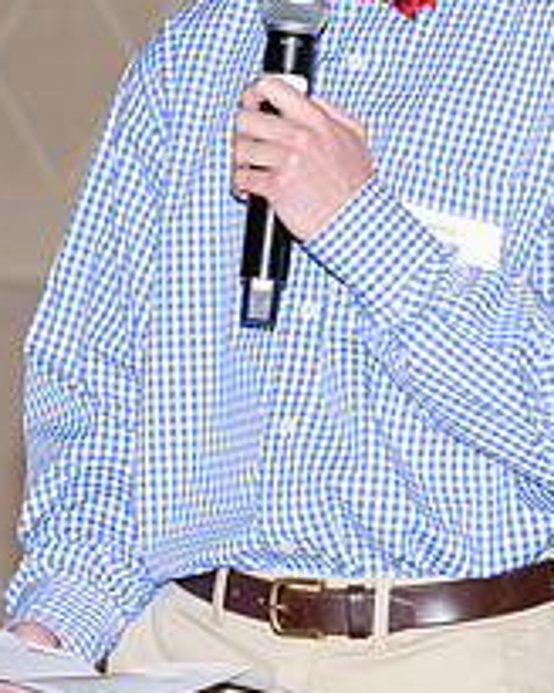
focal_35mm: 371
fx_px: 7604
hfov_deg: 4.2
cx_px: 328
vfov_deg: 5.2
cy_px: 149
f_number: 5.6
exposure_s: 1/100
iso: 1000
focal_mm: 120
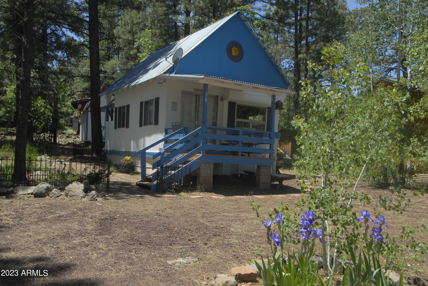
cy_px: 143
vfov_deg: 40.1
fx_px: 393
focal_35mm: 33
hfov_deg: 57.2
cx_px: 214
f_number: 8
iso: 200
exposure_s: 1/250
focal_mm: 22
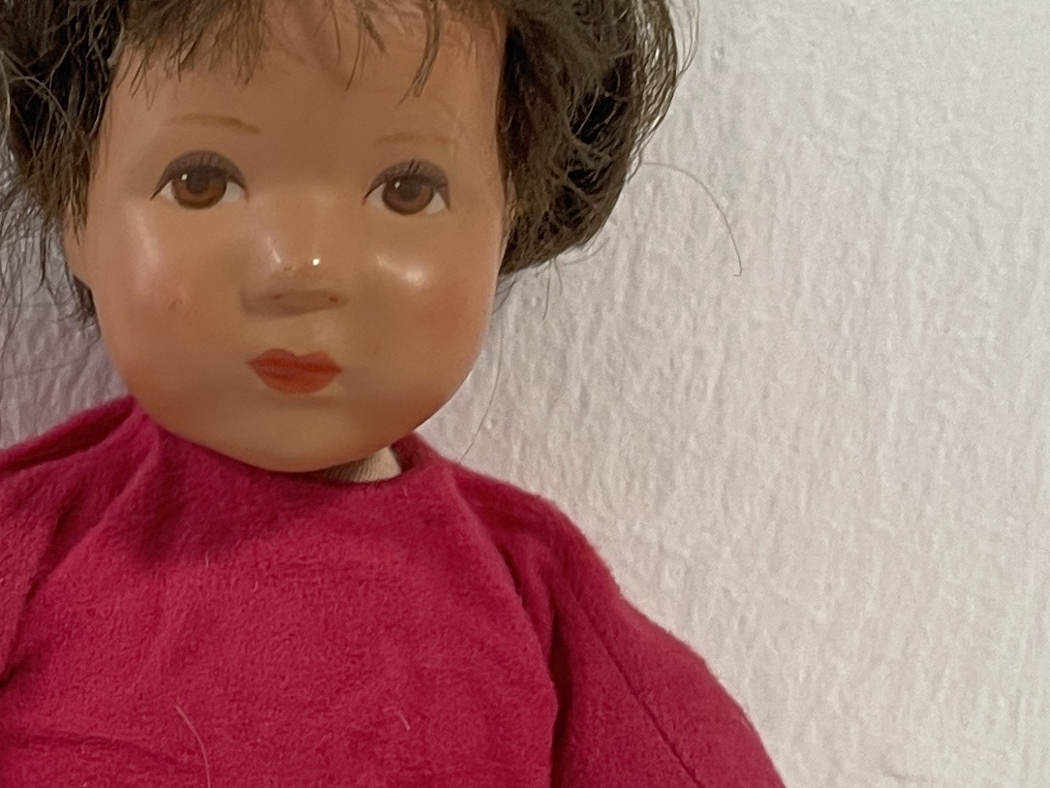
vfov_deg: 15.6
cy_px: 795
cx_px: -79
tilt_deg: -19.0
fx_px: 2821
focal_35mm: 93
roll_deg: -2.1
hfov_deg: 20.2
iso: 100
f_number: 1.6
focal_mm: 5.1
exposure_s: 1/50
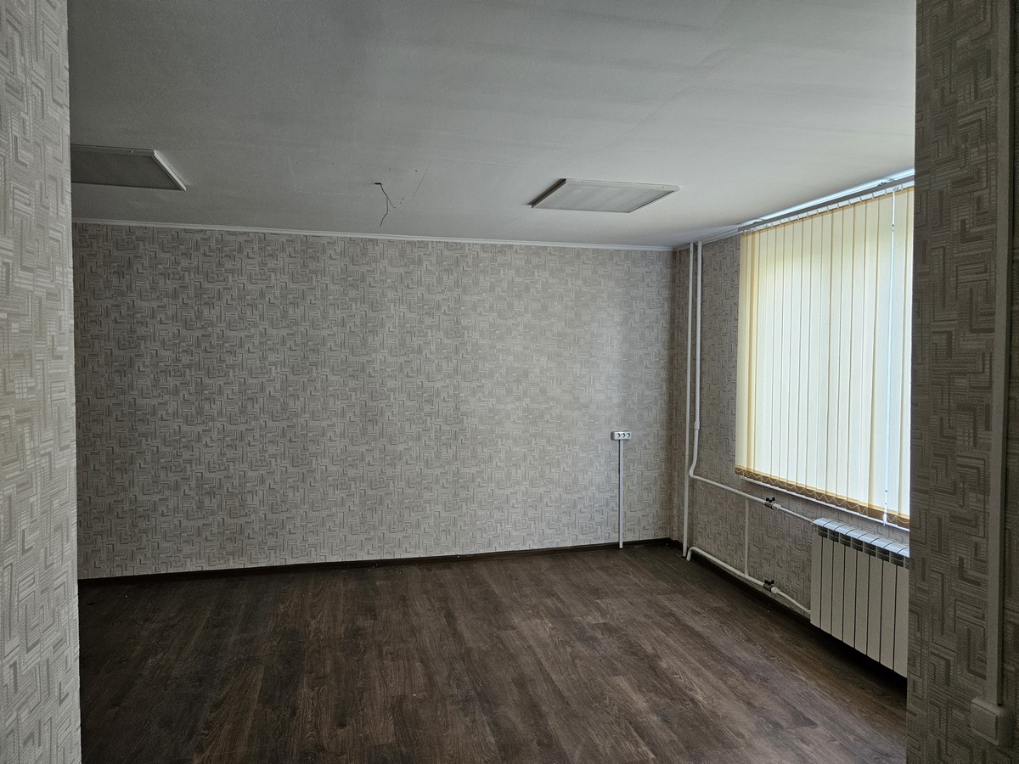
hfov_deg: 73.9
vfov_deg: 58.9
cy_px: 382
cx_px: 510
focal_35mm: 23
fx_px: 677
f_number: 1.8
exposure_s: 1/100
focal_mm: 5.4
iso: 320
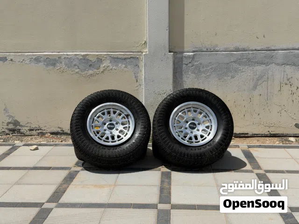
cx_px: 150
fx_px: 415
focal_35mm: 48
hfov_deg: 39.7
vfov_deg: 30.3
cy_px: 112
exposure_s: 1/11364
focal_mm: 6.76
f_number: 1.78
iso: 80
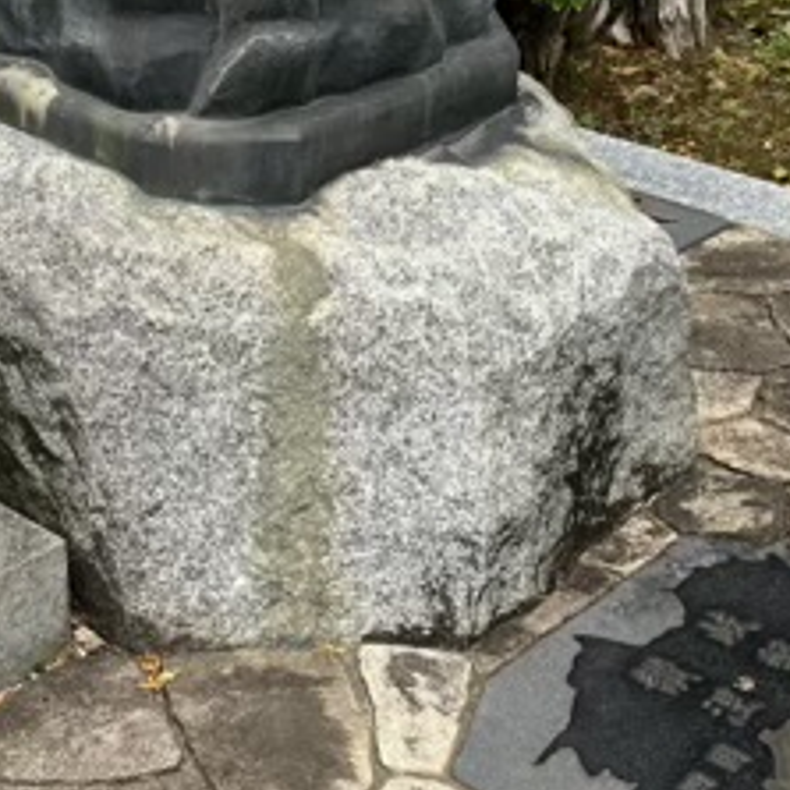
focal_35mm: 72
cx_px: 198
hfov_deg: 23.7
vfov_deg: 23.9
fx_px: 1859
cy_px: 487
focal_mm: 5.96
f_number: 1.6
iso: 50
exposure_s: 1/1295
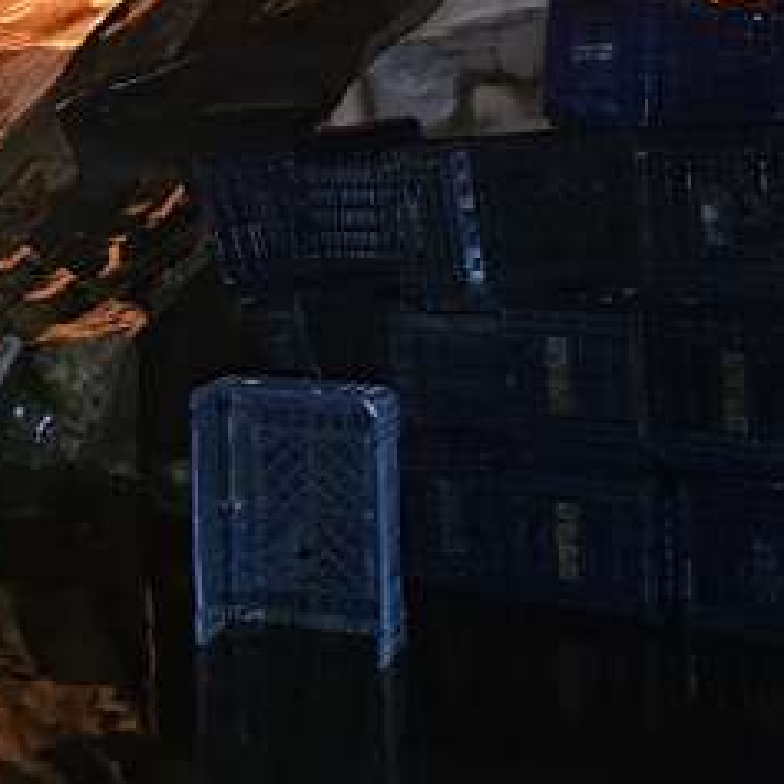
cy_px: -218
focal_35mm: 110
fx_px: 2819
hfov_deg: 13.7
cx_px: -738
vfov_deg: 15.1
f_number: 1.7
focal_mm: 6.3
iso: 800
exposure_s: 1/25
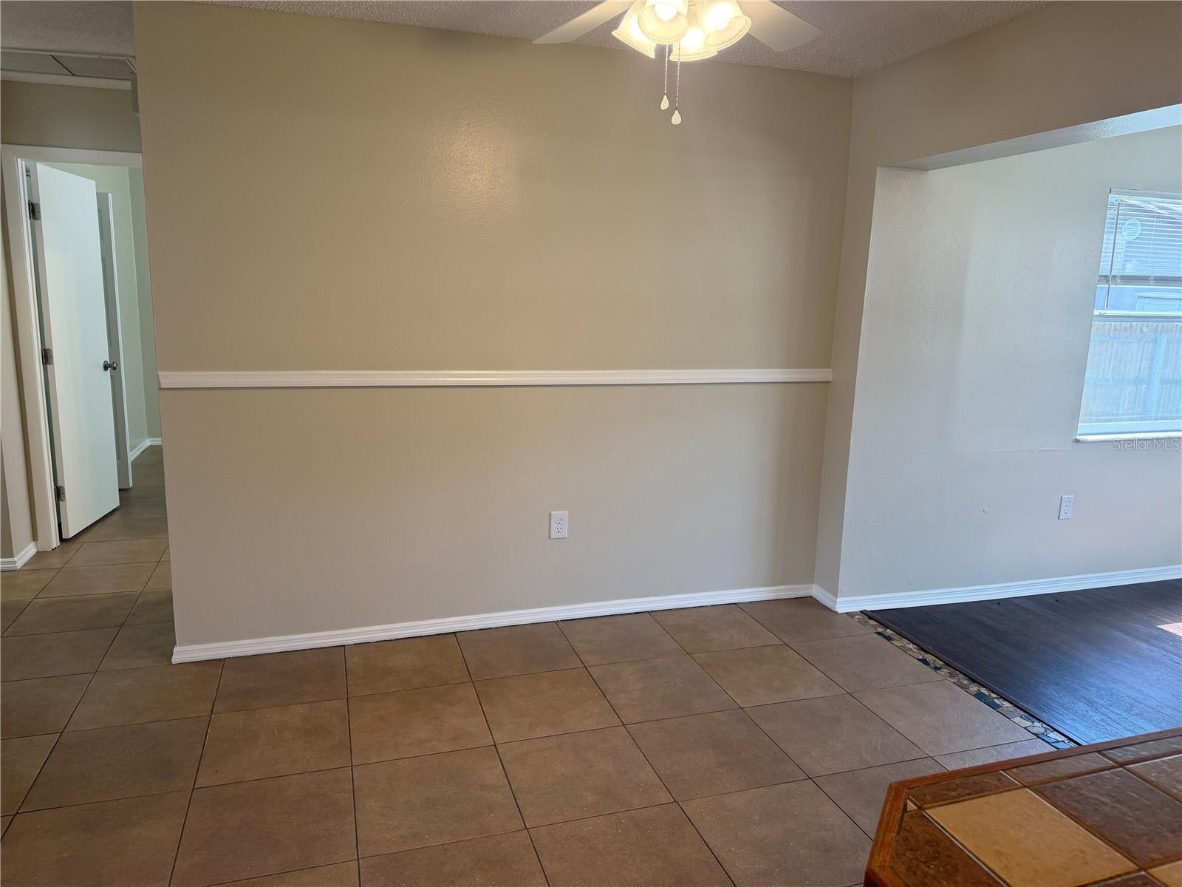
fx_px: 820
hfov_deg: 71.6
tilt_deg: -9.9
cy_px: 444
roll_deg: -1.0
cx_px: 591
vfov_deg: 56.8
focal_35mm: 24
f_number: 1.78
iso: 100
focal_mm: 6.76
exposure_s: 1/120
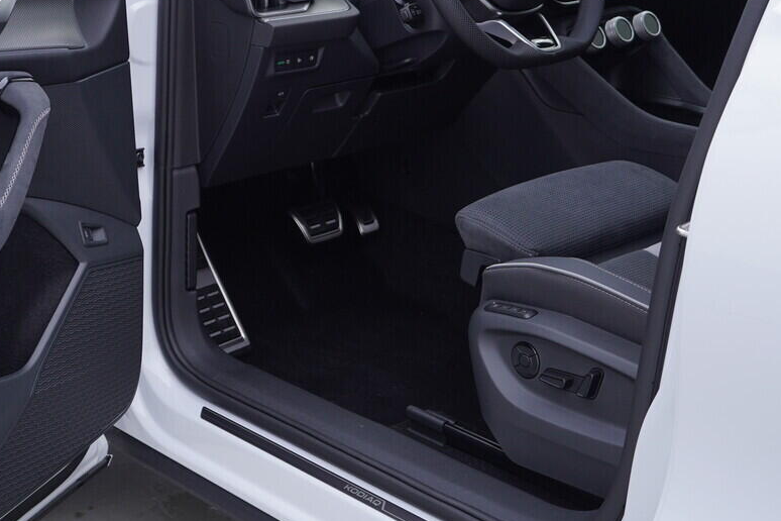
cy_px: 66
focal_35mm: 67
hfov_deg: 29.3
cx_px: 146
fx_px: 1453
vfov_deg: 20.0
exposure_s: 1/60
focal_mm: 24
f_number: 3.5
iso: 125
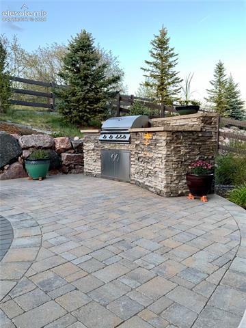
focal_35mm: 29
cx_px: 123
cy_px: 164
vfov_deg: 61.7
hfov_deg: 48.2
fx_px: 275
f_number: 1.8
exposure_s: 1/60
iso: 125
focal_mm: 3
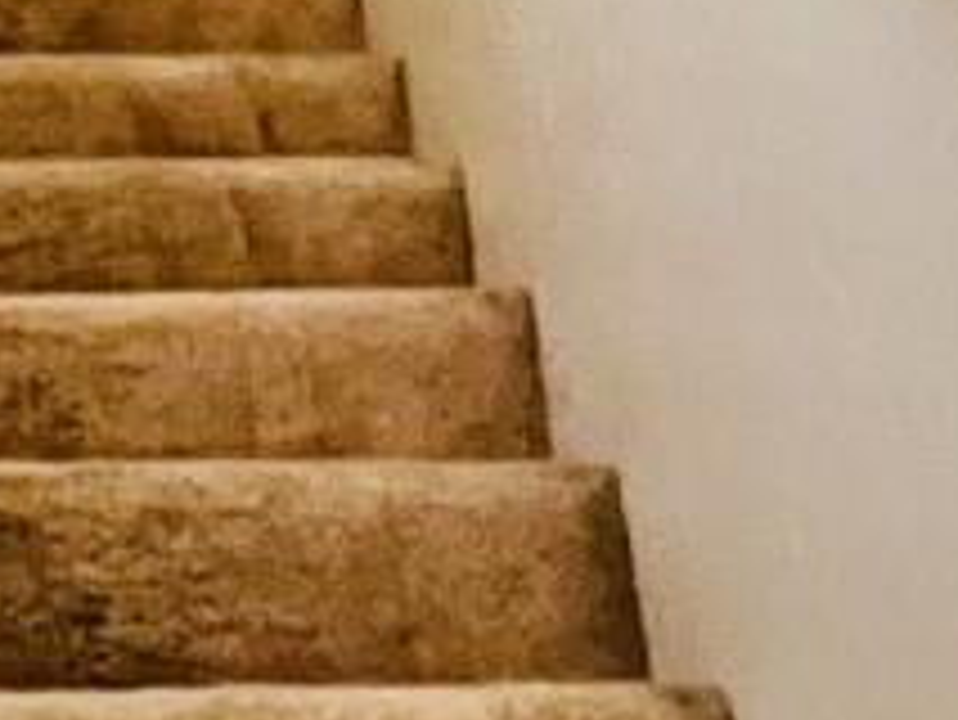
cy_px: -1791
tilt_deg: -27.6
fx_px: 3378
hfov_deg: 15.7
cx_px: -63
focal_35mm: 122
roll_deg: -0.2
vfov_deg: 8.7
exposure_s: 1/60
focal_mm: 1.57
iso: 640
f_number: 1.8
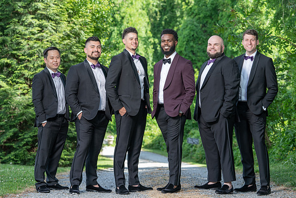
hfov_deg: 23.3
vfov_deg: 15.7
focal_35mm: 87
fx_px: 718
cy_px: 98
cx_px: 158
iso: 100
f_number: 4
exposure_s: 1/200
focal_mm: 81
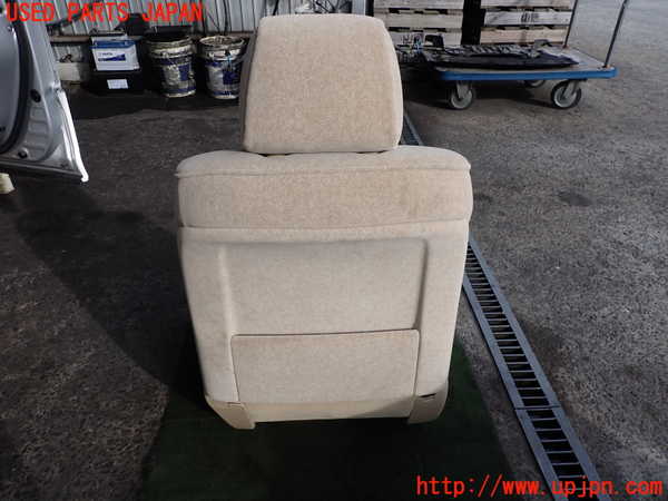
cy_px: 250
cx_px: 334
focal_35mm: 25
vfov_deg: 54.9
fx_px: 482
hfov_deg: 69.4
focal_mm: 4.5
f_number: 8
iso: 100
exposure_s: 1/125
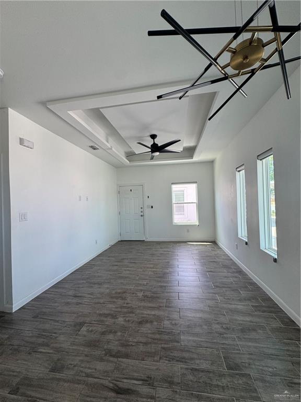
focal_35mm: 14
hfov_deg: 85.7
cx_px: 150
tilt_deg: +0.0
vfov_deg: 102.1
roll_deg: +1.5
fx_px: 162
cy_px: 201
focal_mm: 2.22
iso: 80
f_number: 2.2
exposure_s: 1/99
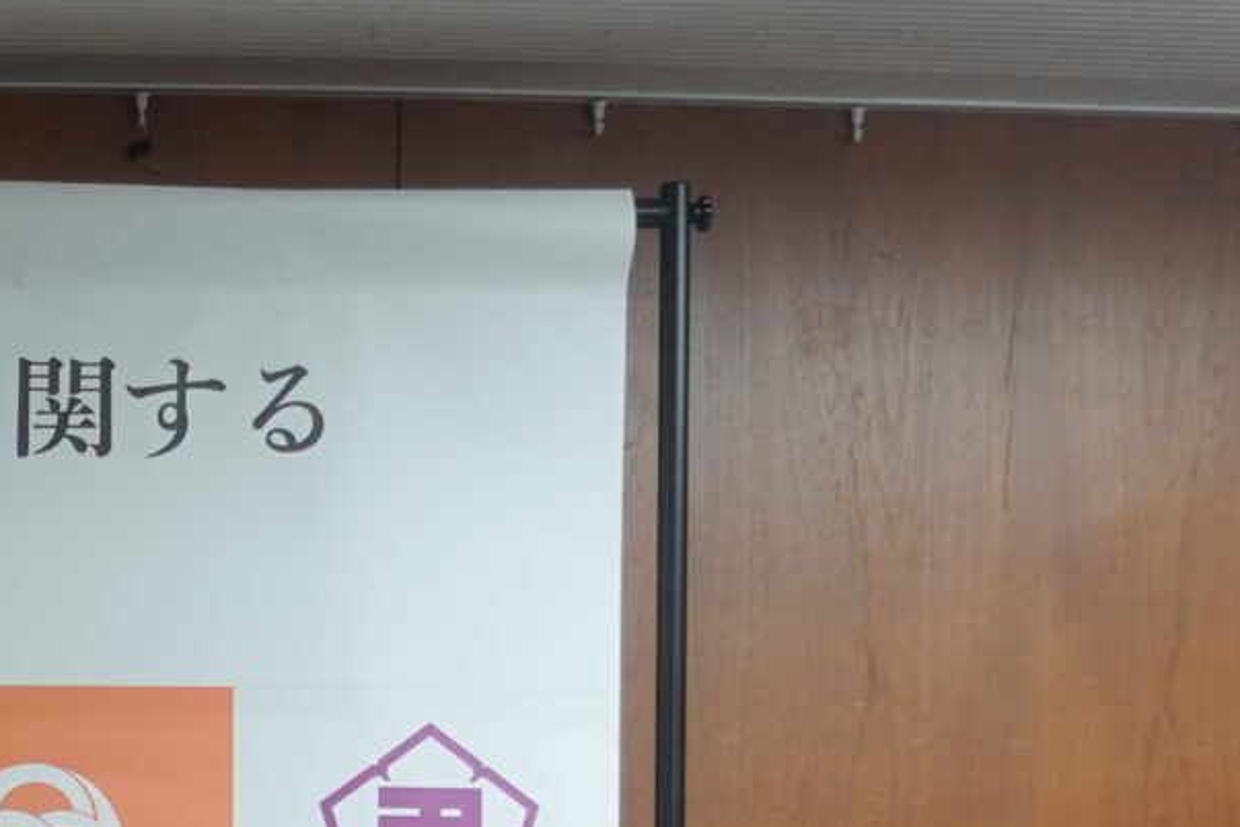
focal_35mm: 121
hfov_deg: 15.7
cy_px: 1282
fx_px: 4167
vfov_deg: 10.9
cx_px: -563
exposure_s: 1/60
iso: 250
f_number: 2.8
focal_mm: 14.49
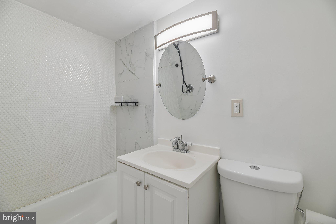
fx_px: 131
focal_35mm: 14
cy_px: 112
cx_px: 168
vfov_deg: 81.2
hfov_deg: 104.3
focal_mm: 14
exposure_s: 1/15
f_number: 8
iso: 110
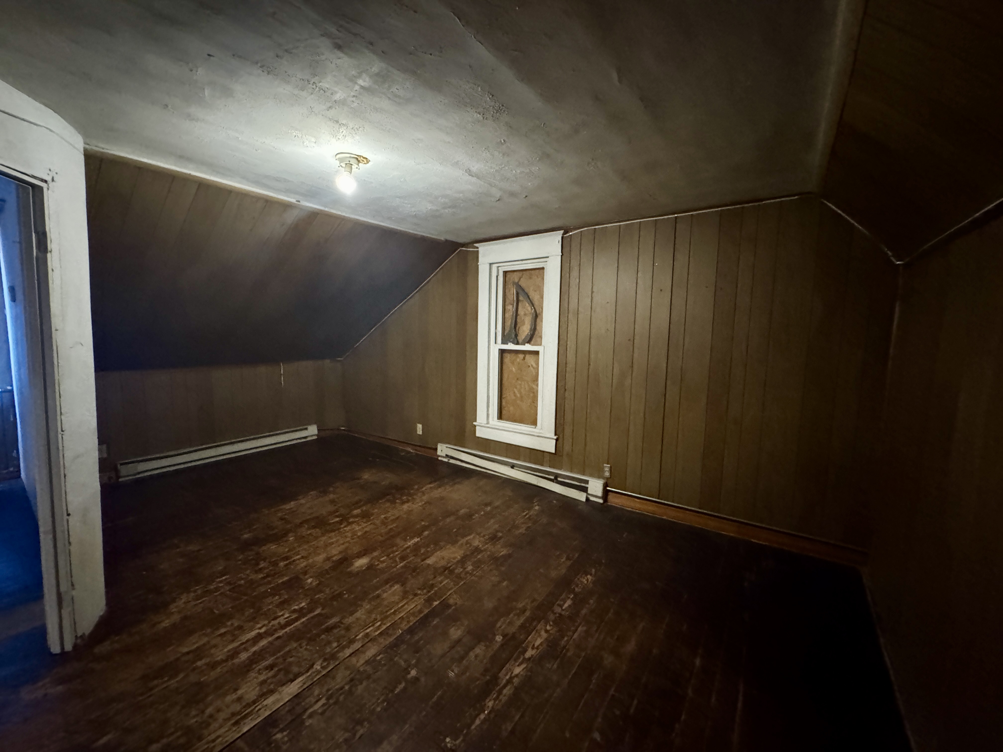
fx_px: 406
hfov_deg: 102.1
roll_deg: -1.5
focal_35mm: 14
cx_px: 502
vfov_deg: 85.7
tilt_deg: -4.7
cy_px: 376
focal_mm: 2.22
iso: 1600
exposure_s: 1/30
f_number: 2.2
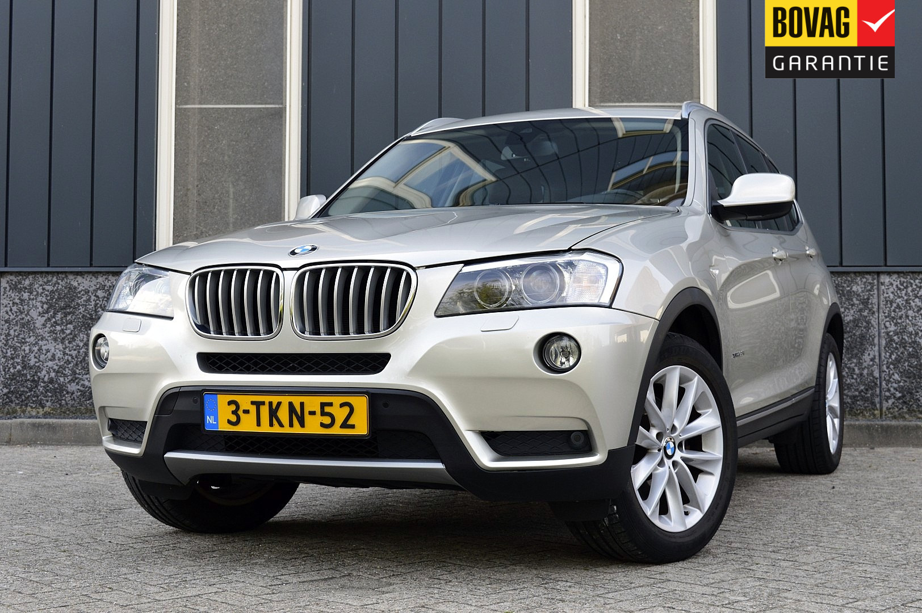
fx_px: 1382
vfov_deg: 25.0
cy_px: 306
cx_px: 461
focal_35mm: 54
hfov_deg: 36.9
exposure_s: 1/160
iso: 400
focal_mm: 36
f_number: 9
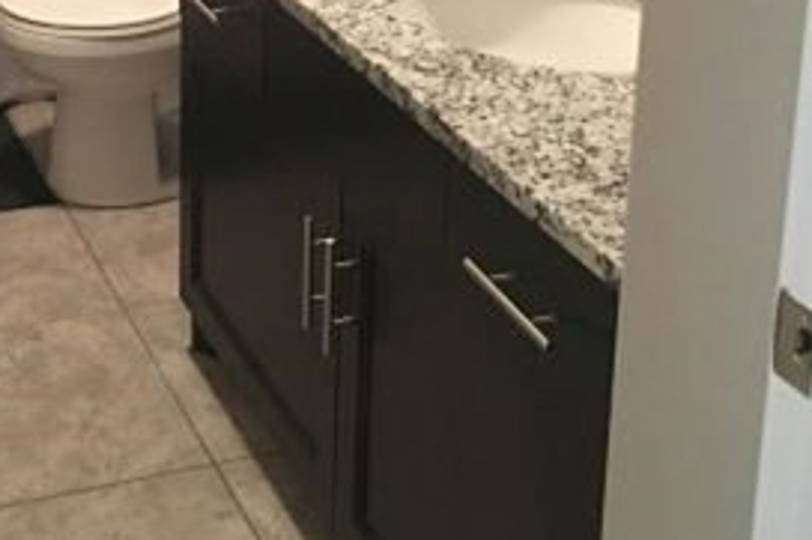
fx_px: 1600
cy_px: -90
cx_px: 152
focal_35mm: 71
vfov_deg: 18.3
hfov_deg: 27.8
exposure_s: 1/4
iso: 64
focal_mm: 4.15
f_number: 2.2
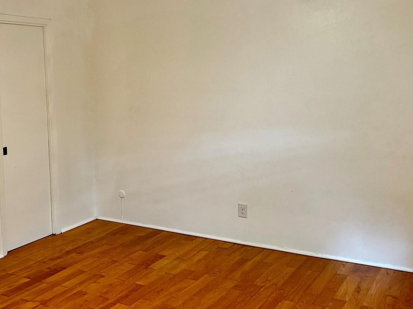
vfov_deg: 33.4
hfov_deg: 43.1
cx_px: 130
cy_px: 114
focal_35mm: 43
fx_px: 513
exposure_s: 1/60
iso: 250
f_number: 1.78
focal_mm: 6.76
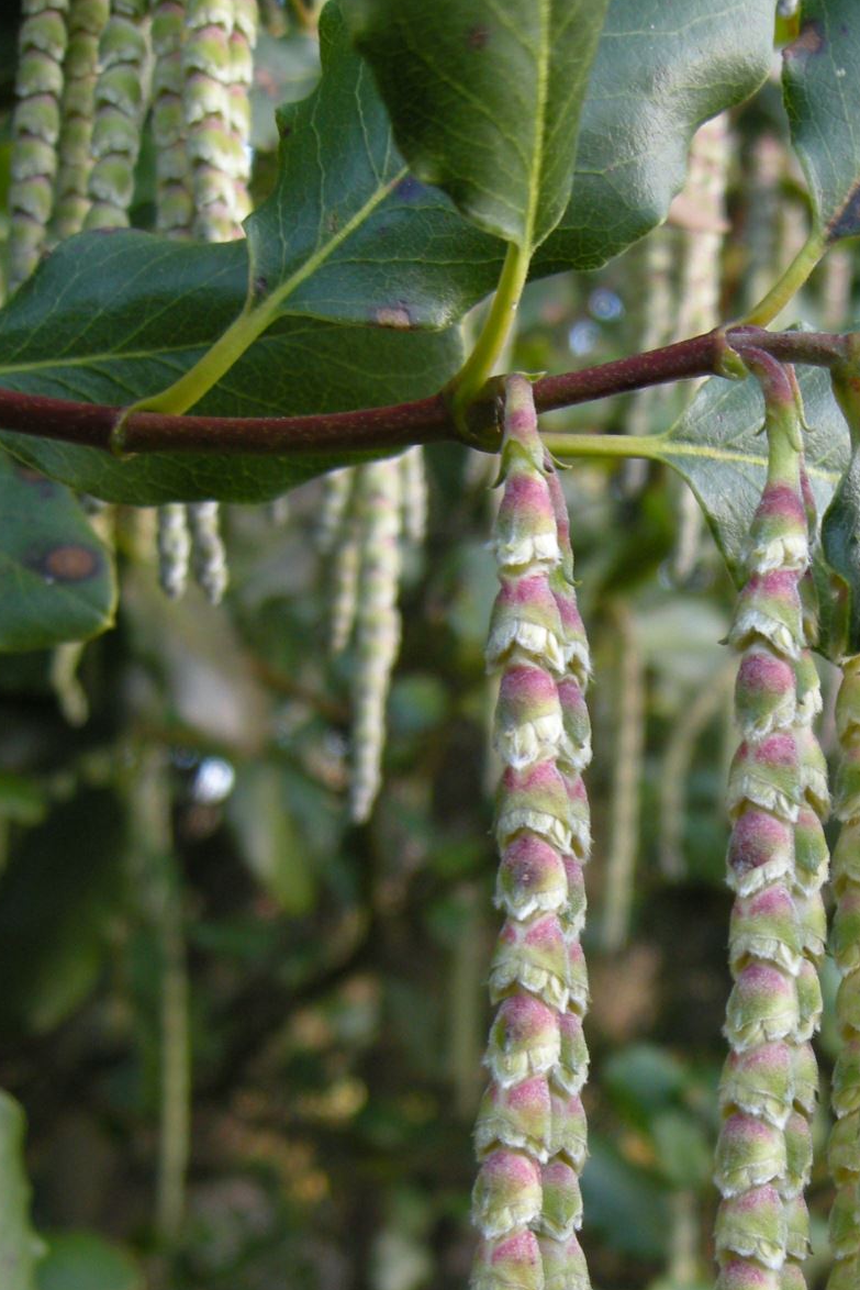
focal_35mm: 62
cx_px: 793
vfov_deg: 31.5
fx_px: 2221
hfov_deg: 21.4
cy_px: 1041
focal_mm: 7.5
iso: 114
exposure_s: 1/66.2
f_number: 2.7
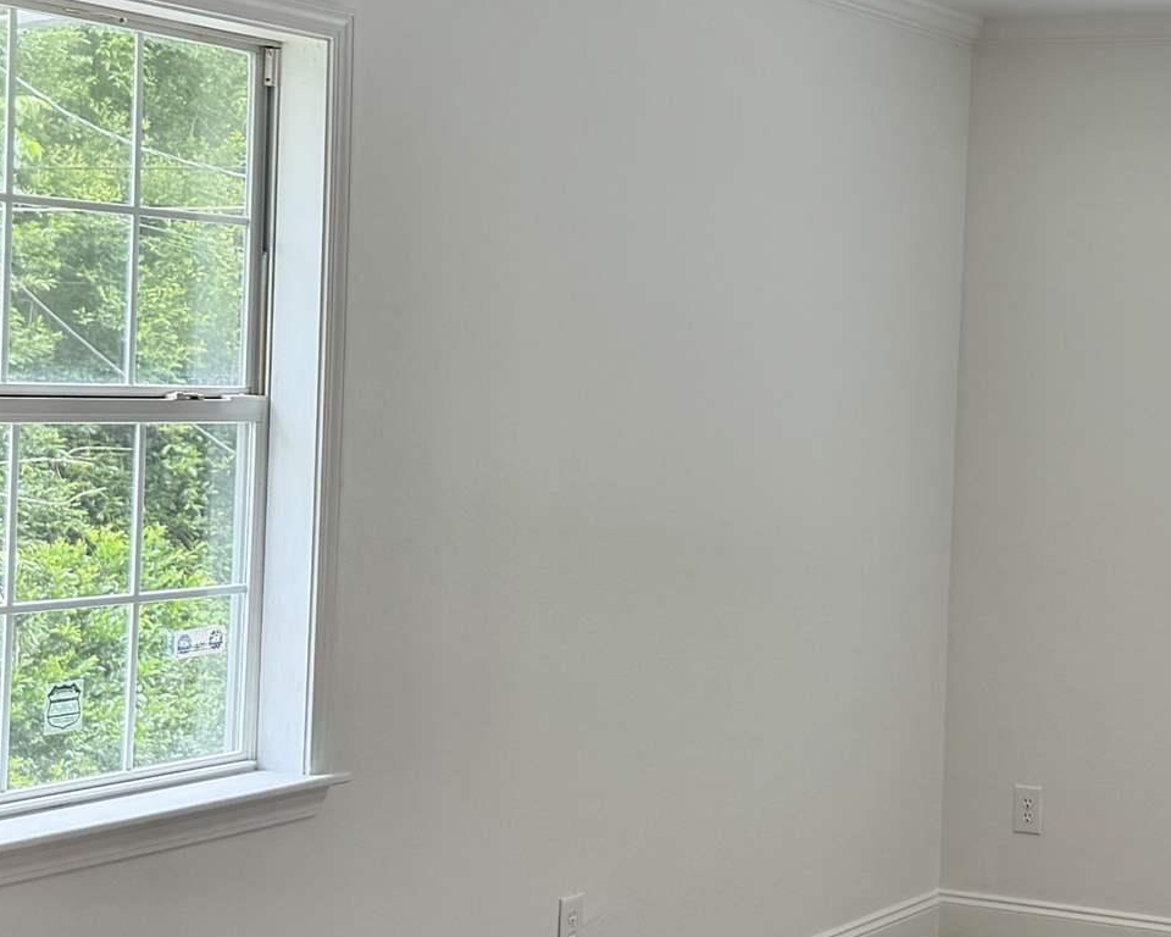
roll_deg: -2.5
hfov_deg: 24.9
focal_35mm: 75
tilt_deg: -3.0
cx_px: 969
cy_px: 458
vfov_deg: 20.4
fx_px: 2599
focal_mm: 6.76
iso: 64
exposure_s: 1/160
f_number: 1.78
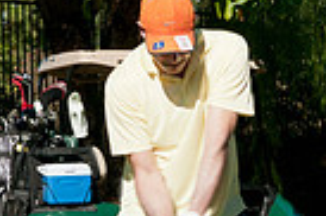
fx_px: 2587
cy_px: 215
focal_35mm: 286
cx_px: 371
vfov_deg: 4.8
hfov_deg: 7.2
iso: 200
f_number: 7.1
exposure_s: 1/200
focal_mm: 45
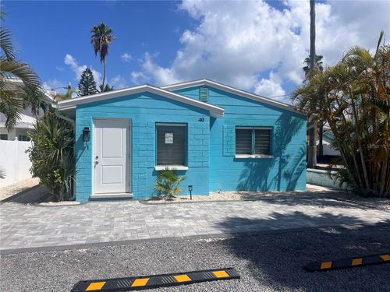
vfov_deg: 53.1
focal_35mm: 26
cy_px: 146
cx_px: 195
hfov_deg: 67.3
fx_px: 293
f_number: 1.5
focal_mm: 5.7
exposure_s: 1/8000
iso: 50
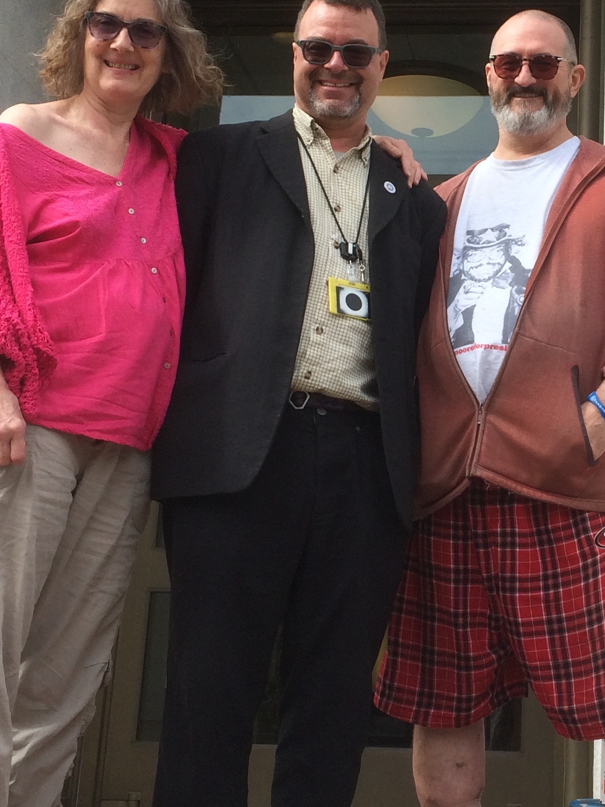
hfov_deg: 22.2
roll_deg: +0.6
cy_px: 280
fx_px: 1515
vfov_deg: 29.6
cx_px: 518
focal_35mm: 65
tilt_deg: +16.9
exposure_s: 1/1001
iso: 32
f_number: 2.2
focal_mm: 4.15
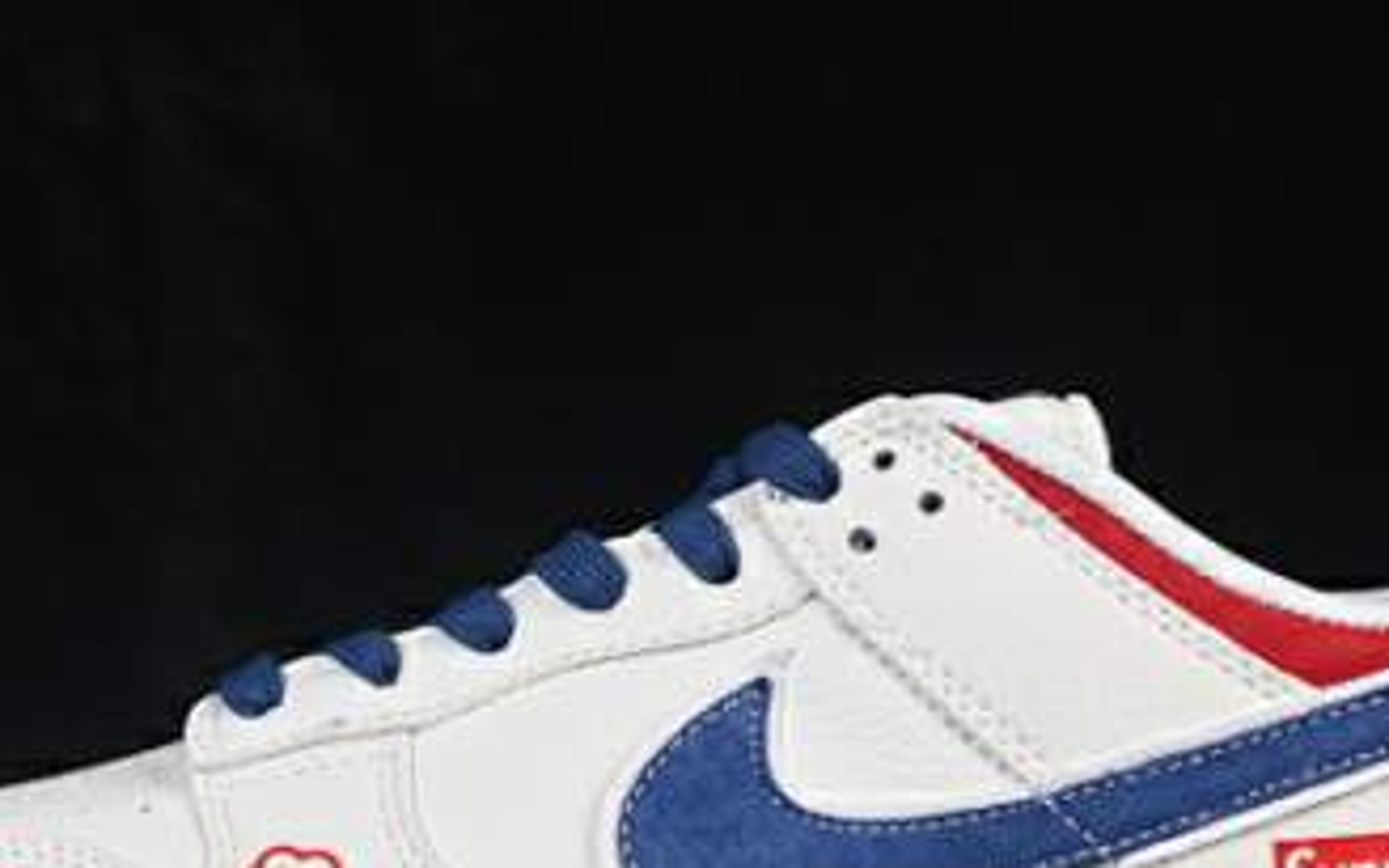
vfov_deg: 7.7
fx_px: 6435
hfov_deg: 12.3
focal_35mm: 170
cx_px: 728
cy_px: 555
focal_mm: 50
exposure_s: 1/80
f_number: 8
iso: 160
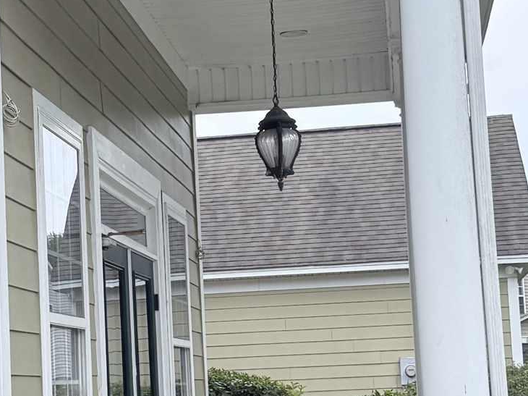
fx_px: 1540
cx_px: 155
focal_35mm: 101
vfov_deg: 14.6
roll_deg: +2.9
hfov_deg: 19.4
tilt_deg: +6.2
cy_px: 250
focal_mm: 6.76
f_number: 1.78
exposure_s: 1/2232
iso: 100
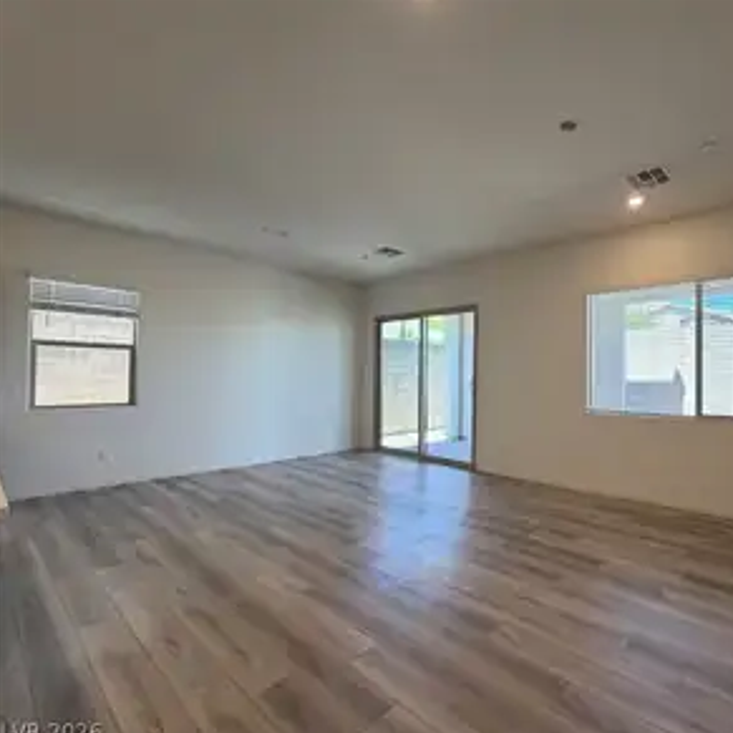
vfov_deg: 84.0
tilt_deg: +0.8
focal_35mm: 17
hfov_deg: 80.7
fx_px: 407
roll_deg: +0.4
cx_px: 499
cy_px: 370
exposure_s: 1/120
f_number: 2.2
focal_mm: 2.22
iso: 200
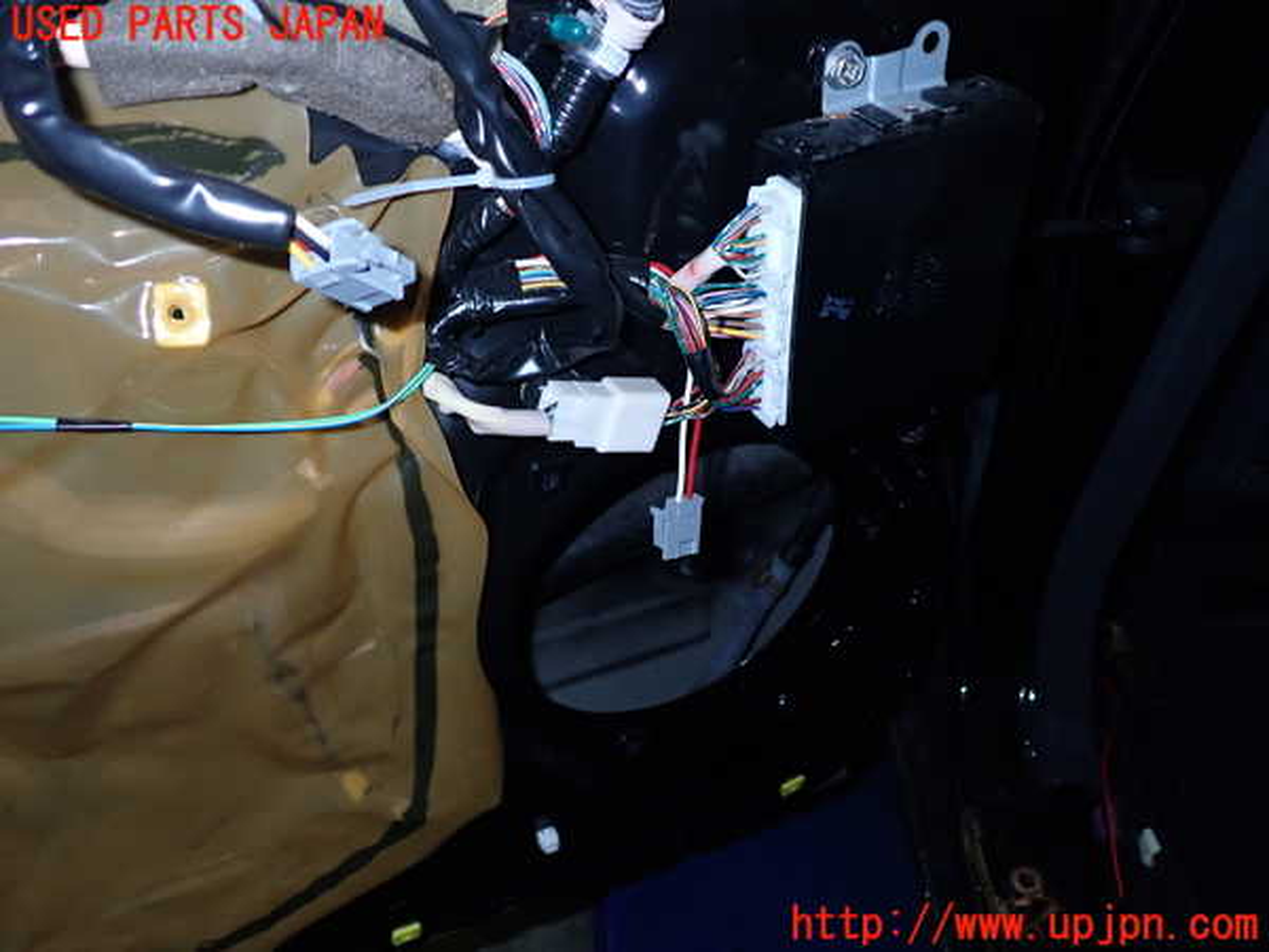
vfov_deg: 46.8
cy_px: 476
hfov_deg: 60.0
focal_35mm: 30
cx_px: 634
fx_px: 1100
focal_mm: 5.4
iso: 320
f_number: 6.3
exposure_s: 1/30
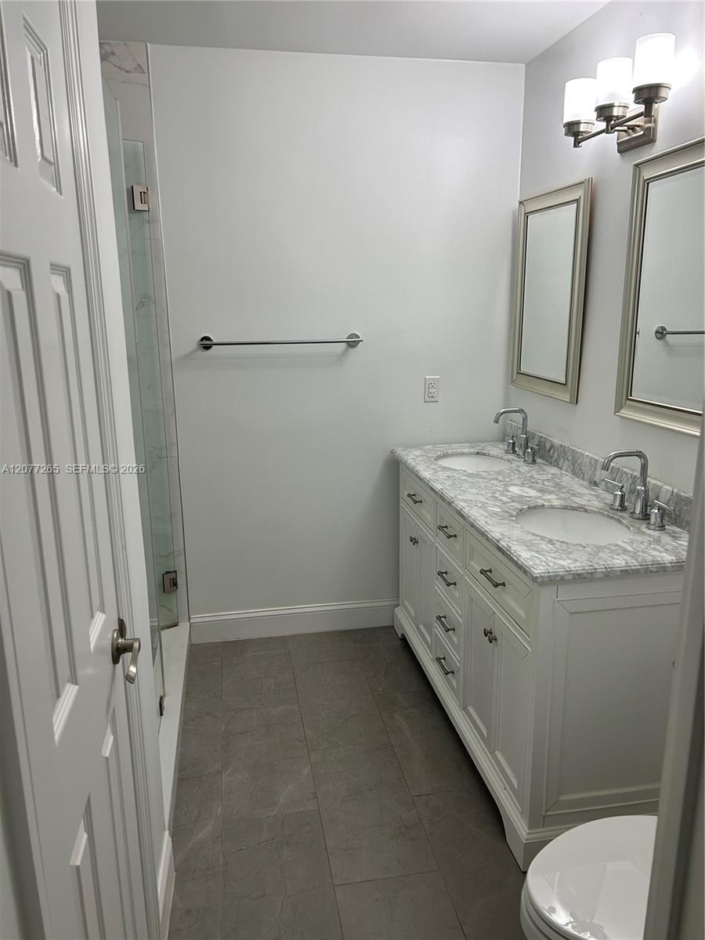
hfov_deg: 53.1
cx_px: 352
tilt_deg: -11.9
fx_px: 706
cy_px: 470
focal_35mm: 26
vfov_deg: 67.3
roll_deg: +1.6
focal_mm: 5.7
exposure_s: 1/120
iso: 80
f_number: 1.5
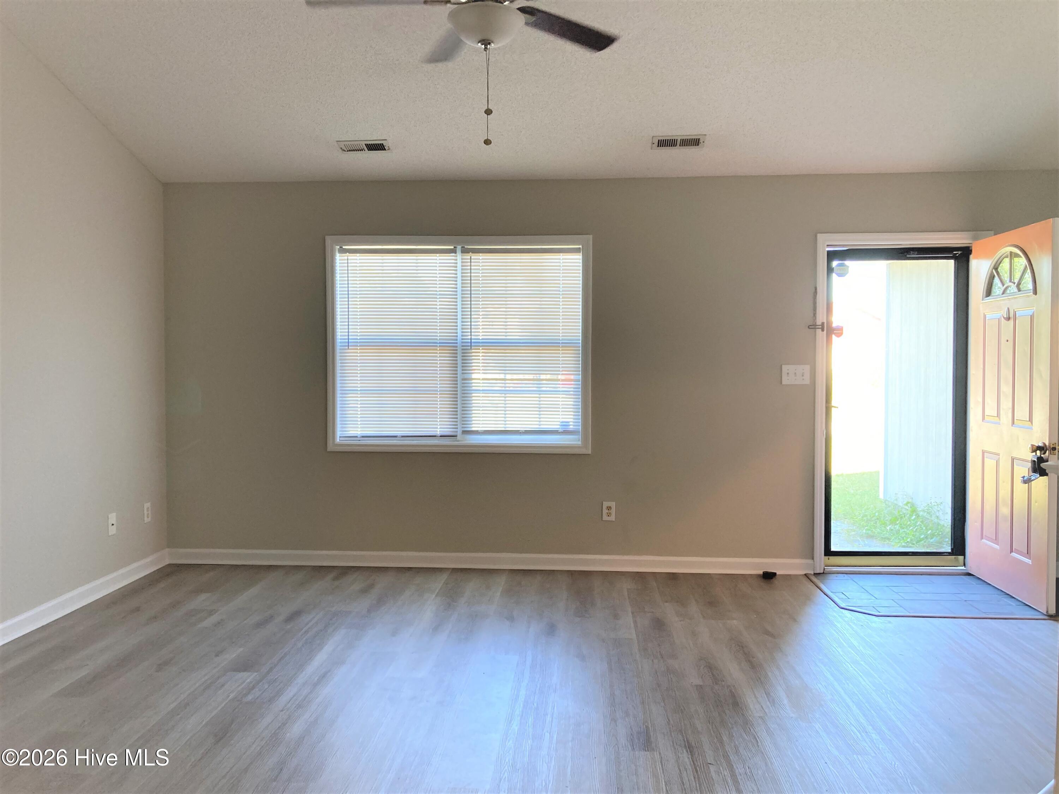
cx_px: 530
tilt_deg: -1.2
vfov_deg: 49.7
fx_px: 857
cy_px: 397
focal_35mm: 28
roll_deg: -1.0
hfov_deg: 63.4
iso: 80
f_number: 1.8
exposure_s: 1/60
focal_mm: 3.99
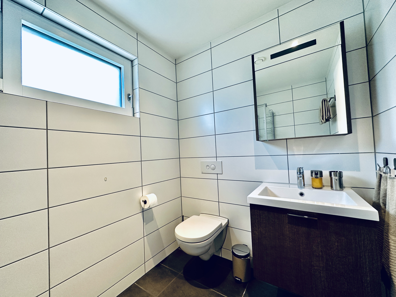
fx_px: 160
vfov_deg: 85.7
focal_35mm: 14
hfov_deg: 102.1
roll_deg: +2.6
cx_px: 198
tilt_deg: +0.8
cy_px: 148
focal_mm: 2.22
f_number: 2.2
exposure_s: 1/99
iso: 160
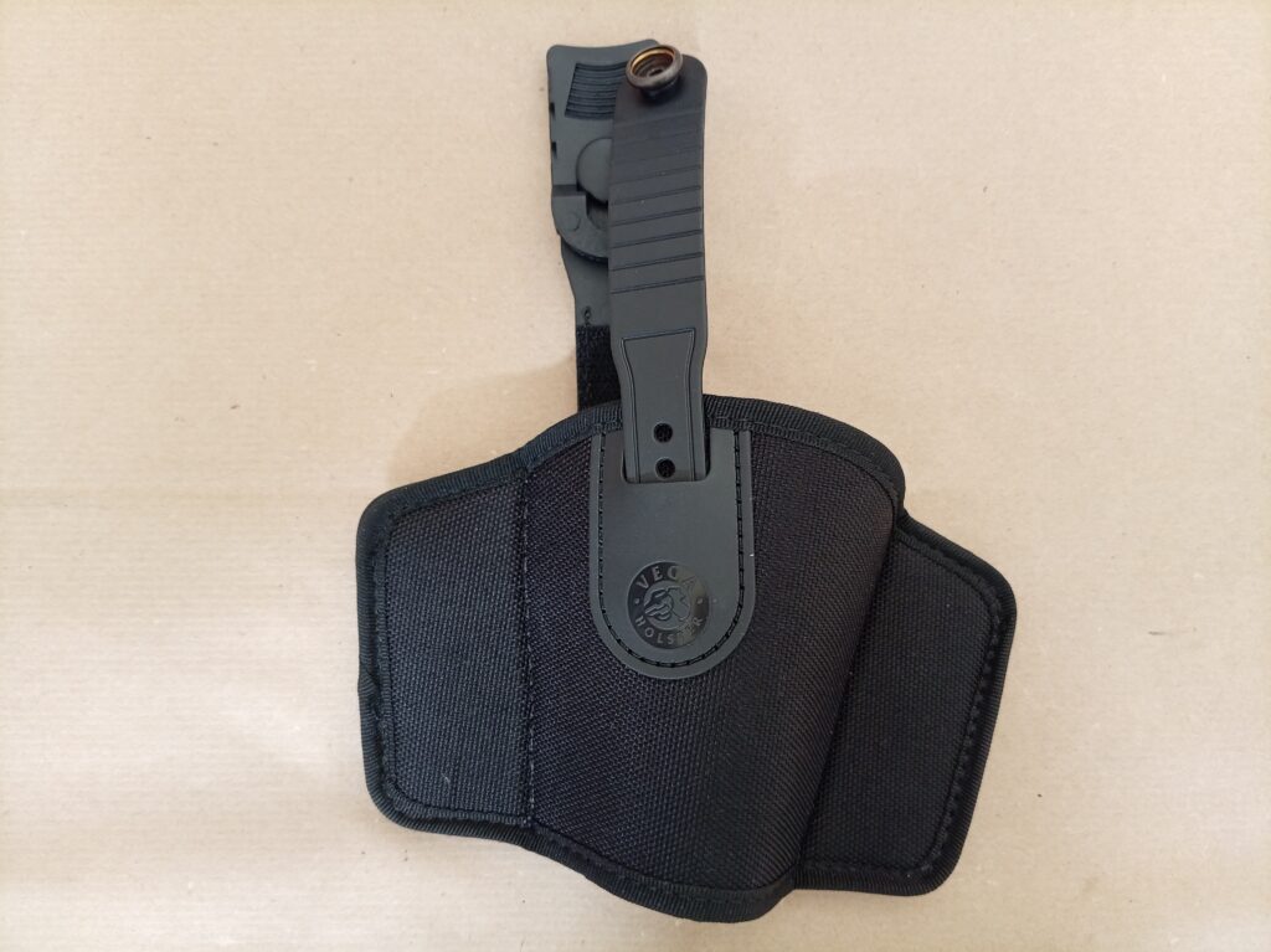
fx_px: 917
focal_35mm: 25
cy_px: 476
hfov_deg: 69.4
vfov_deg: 54.8
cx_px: 636
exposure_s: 1/25
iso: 213
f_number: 1.8
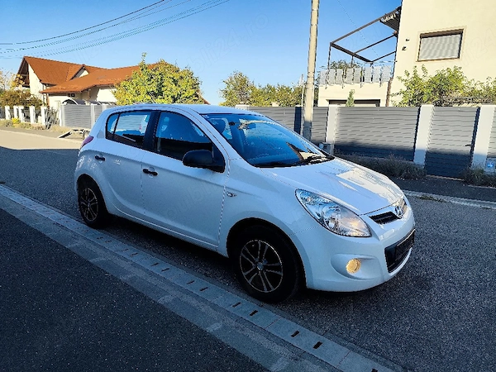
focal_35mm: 23
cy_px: 186
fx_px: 330
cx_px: 248
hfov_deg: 73.9
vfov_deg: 58.9
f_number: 1.65
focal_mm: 6.19
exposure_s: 1/1000
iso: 50
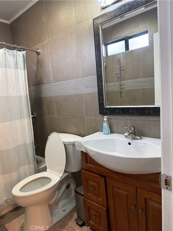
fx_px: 160
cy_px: 116
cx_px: 86
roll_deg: +4.1
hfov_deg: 56.8
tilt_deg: -7.1
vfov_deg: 71.6
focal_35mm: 24
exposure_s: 1/60
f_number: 1.78
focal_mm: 6.76
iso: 250
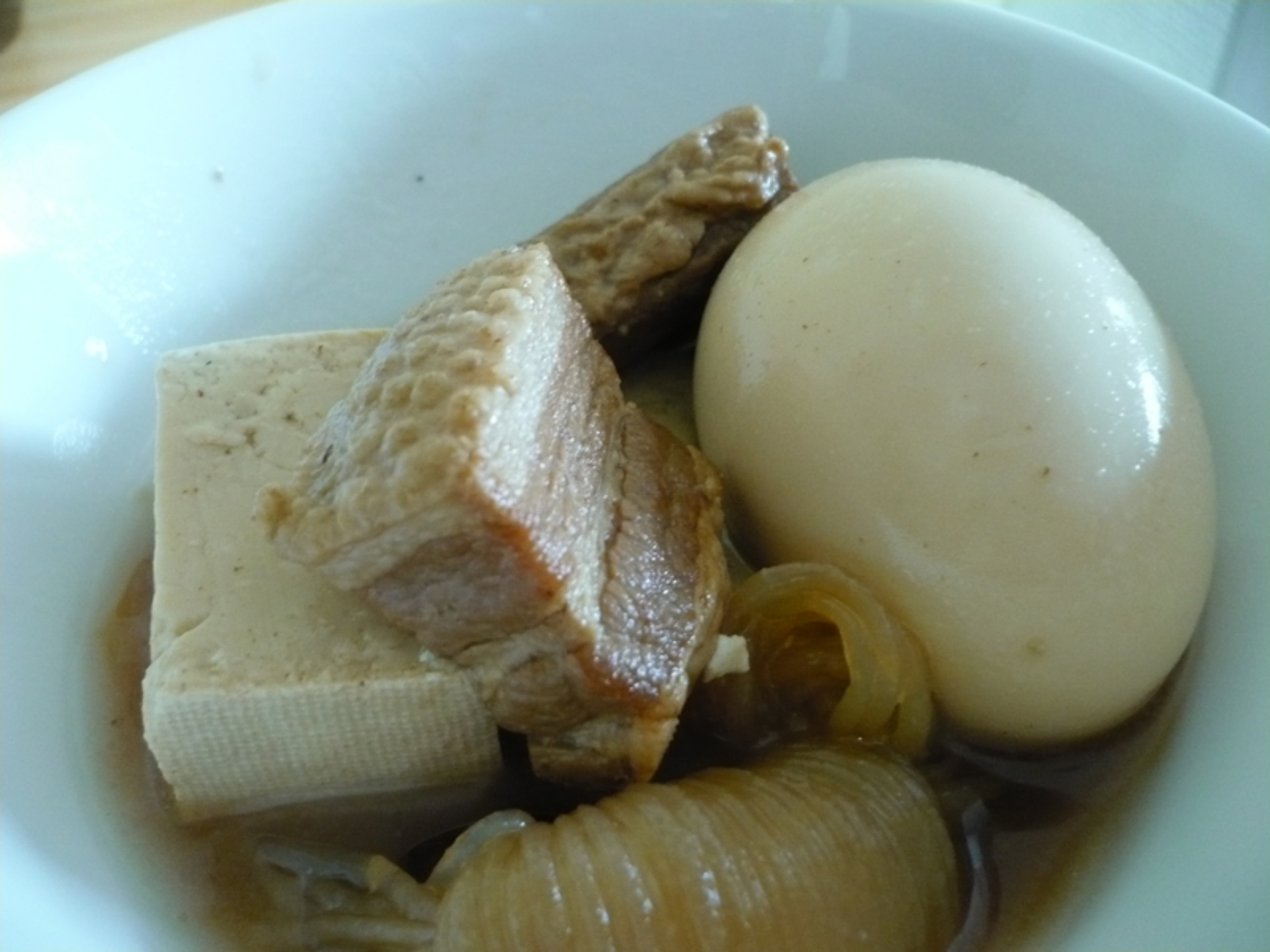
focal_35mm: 35
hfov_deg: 52.6
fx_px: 1284
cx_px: 635
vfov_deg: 40.7
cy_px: 476
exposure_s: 1/8
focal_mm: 5.8
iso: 320
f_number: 2.8
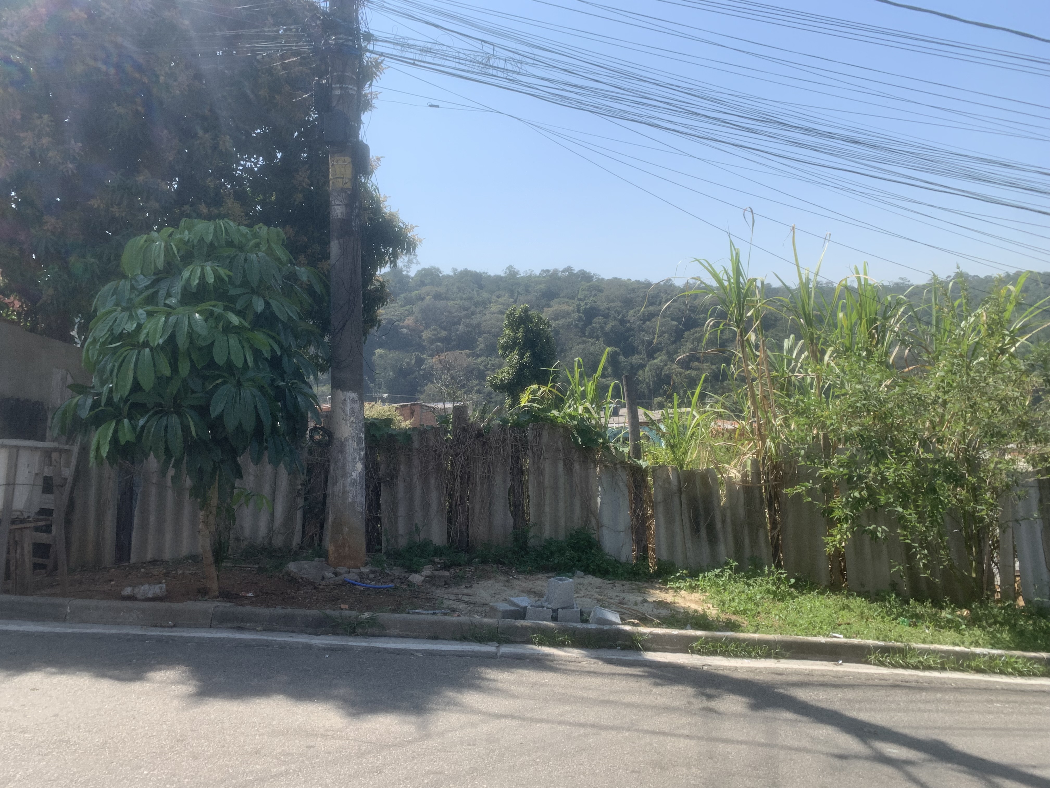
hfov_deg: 67.3
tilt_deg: -0.8
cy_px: 394
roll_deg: +2.3
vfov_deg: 53.1
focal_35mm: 26
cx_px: 525
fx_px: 789
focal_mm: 4.25
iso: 25
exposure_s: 1/1748
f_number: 1.8
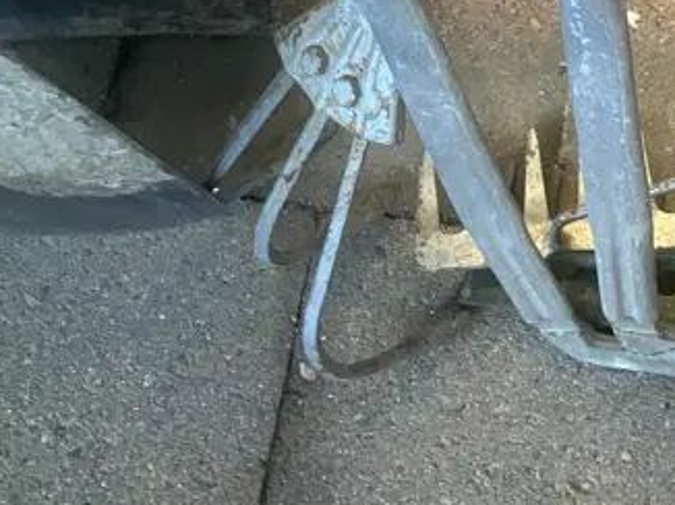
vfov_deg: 15.7
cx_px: 671
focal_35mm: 88
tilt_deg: -60.7
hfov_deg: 21.5
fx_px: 1715
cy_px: -192
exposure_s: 1/50
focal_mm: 3.99
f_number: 1.8
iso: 200
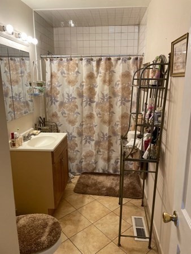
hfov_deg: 53.1
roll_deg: +1.1
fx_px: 191
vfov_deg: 67.3
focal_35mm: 26
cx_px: 96
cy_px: 127
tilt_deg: -12.9
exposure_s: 1/120
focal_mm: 4.2
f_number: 1.6
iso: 100
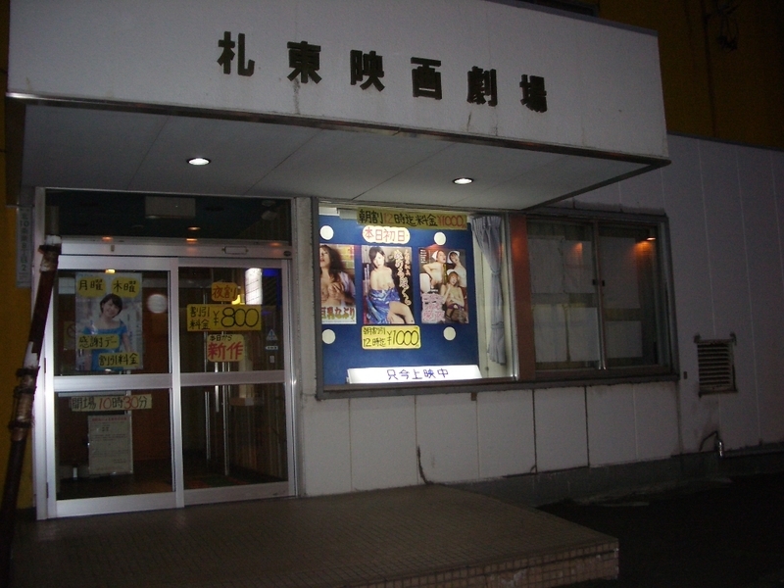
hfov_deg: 52.6
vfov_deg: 40.7
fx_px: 793
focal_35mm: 35
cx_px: 392
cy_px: 294
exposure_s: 1/60
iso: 200
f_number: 2.6
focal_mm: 5.8
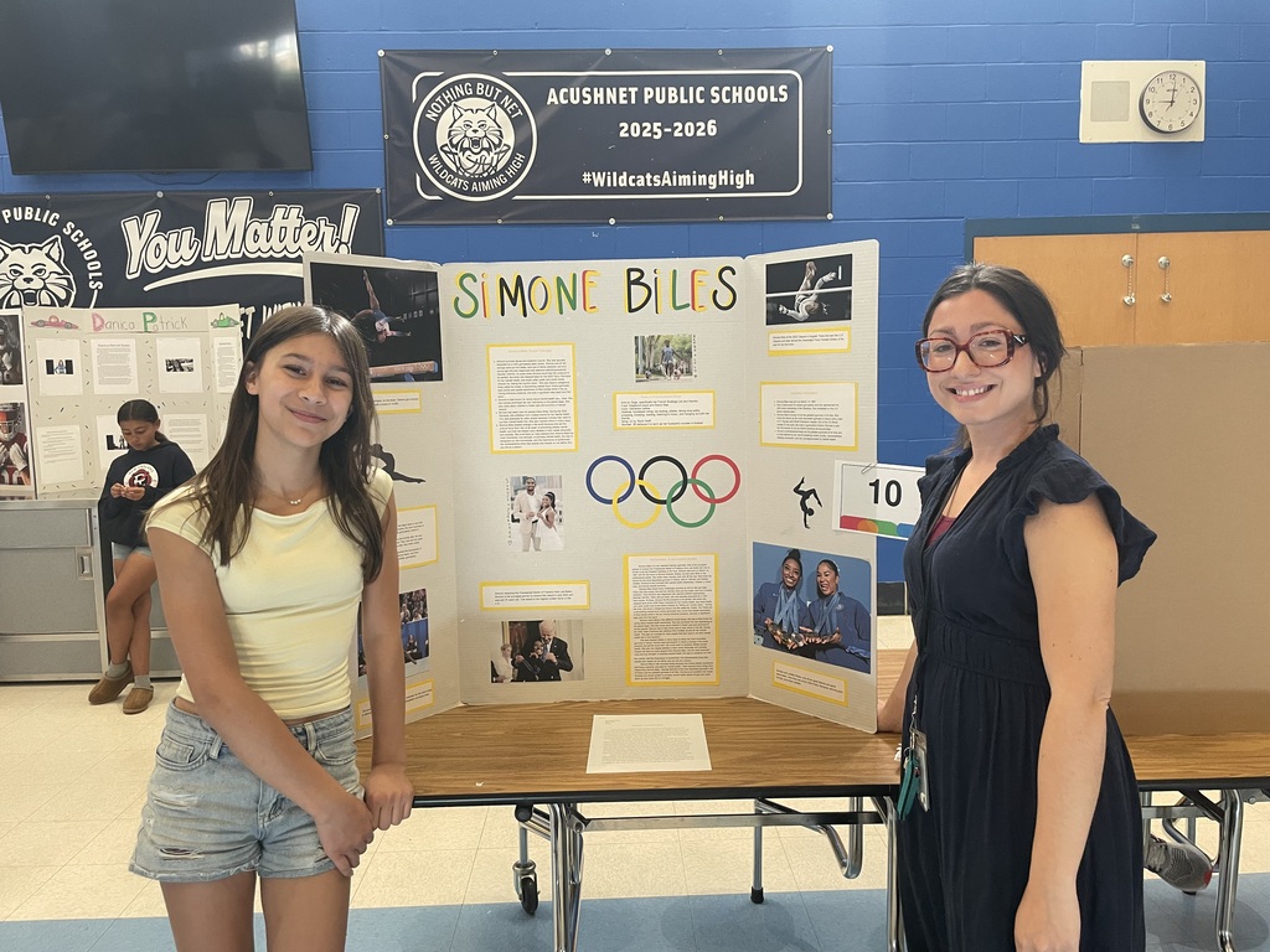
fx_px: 954
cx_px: 635
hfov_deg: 67.3
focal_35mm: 26
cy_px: 476
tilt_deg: -5.8
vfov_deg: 53.1
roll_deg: +1.4
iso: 125
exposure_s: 1/60
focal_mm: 4.2
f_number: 1.6
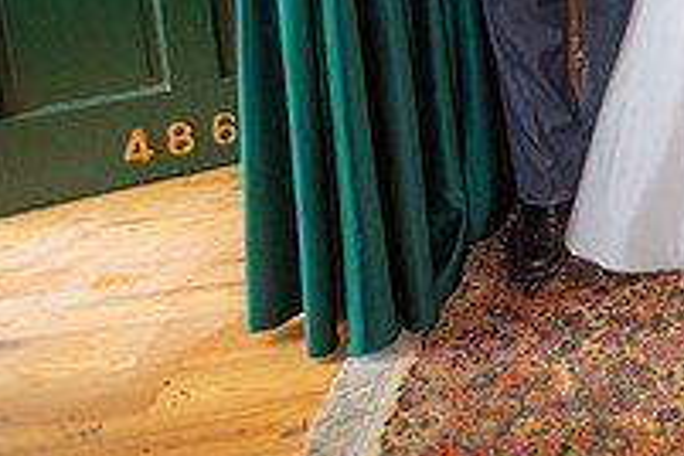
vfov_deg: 23.6
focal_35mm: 49
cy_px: -167
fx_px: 931
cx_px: 875
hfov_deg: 31.6
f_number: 3.2
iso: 1250
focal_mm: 17
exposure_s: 1/100
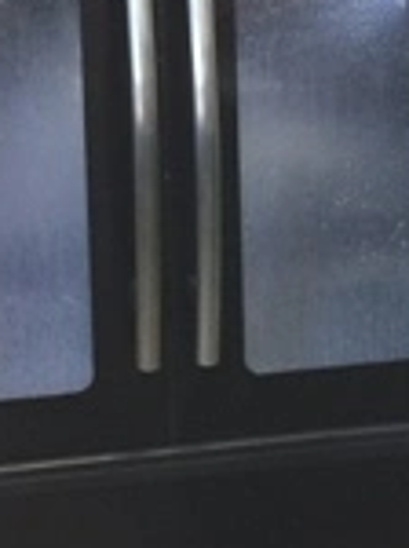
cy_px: 179
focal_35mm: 124
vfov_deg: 15.9
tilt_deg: -11.3
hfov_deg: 11.9
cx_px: 157
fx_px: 1959
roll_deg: +2.7
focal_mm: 4.15
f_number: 2.2
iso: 64
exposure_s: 1/30
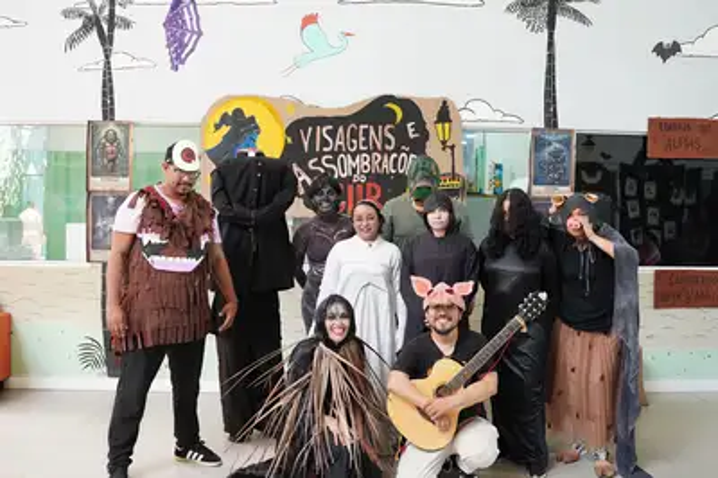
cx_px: 359
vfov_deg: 36.8
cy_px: 239
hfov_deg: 53.2
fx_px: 717
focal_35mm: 36
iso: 1250
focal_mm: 24
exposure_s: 1/200
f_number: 2.8
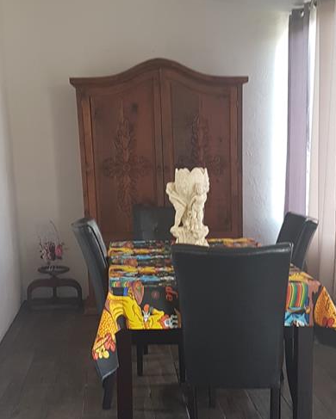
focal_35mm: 40
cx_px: 192
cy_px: 273
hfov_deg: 37.3
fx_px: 497
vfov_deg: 45.2
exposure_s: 1/60
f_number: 1.7
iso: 64
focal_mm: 4.2
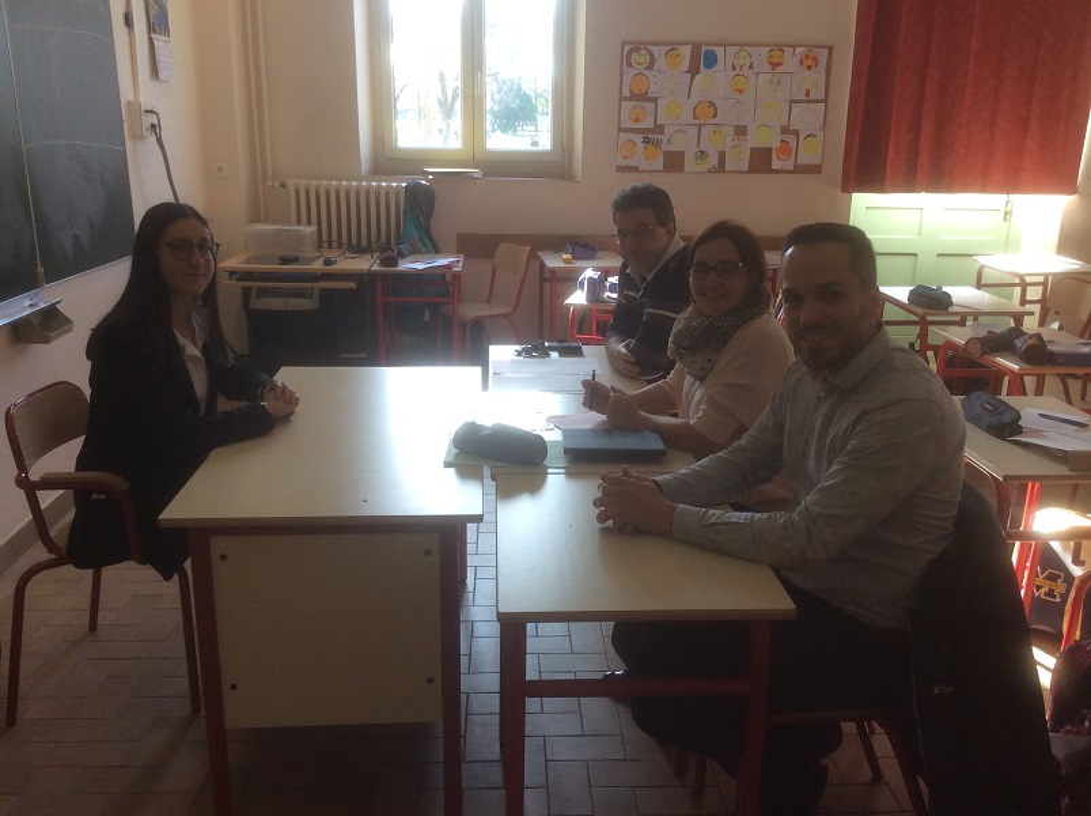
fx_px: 1007
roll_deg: +1.3
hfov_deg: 56.9
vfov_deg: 44.1
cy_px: 408
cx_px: 546
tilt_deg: -18.0
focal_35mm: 32
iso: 40
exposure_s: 1/60
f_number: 2.4
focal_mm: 3.3
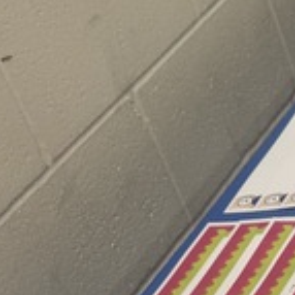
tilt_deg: -38.6
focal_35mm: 119
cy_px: 444
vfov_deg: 13.8
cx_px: 460
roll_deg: +19.4
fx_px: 1147
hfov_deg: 13.7
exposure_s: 1/122
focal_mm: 6.76
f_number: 1.78
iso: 50
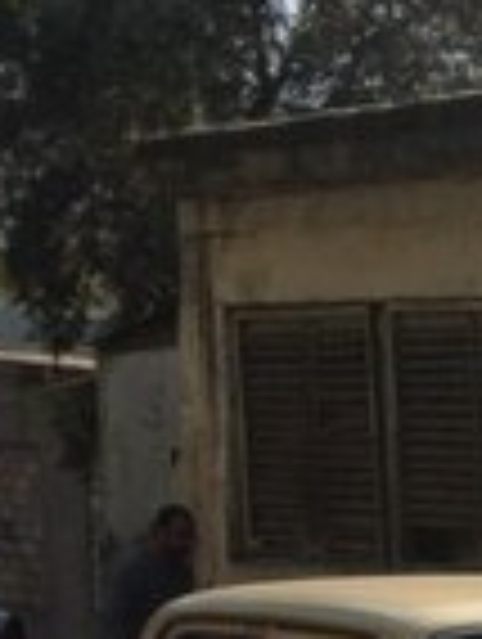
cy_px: 864
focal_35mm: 115
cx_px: 698
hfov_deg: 12.4
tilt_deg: -7.9
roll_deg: -1.9
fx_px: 2129
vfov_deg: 16.1
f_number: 2.4
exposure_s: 1/1232
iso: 50
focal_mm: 4.12
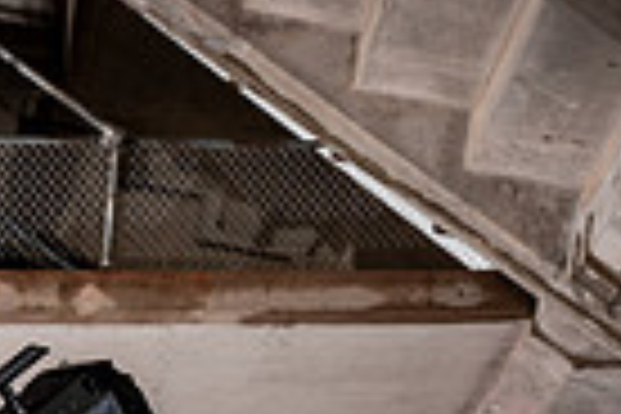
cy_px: 972
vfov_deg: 9.8
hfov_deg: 16.4
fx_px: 2139
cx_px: 166
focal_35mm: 124
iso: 320
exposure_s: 1/250
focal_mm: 38
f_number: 5.6
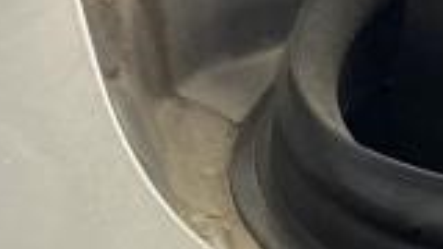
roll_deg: -6.8
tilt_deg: -23.0
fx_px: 2655
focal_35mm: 226
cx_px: 354
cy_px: 1049
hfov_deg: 9.5
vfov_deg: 4.8
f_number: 1.8
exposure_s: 1/121
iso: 100
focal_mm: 4.25
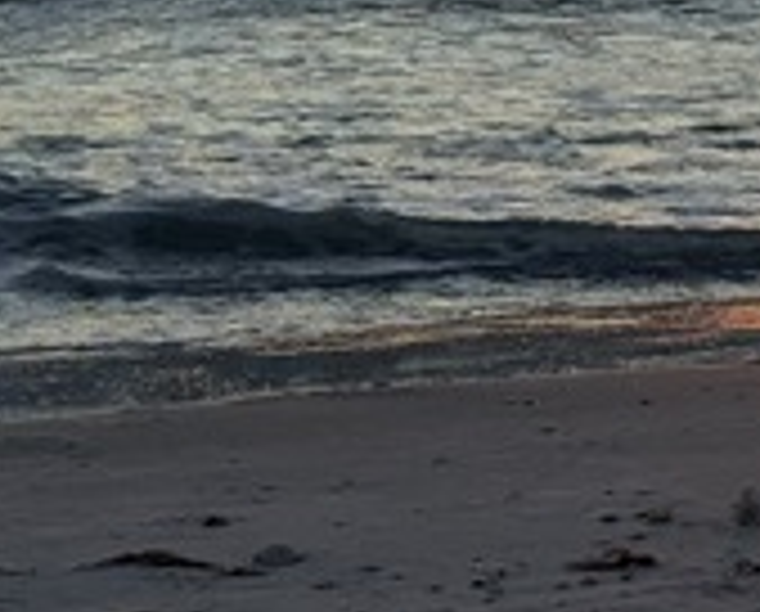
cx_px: 971
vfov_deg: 8.5
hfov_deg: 10.6
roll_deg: -0.4
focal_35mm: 177
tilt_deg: -0.5
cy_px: -428
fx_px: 3990
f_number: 1.78
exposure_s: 1/2208
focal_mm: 6.76
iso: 64
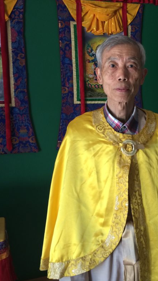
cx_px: 128
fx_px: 305
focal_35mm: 41
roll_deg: +1.0
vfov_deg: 49.4
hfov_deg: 28.3
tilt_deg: -5.6
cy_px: 136
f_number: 2.2
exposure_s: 1/30
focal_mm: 4.15
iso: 80
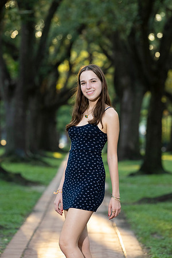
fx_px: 1433
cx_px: 86
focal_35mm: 200
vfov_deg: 10.3
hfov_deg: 6.9
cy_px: 129
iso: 1600
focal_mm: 200
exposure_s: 1/200
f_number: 5.6
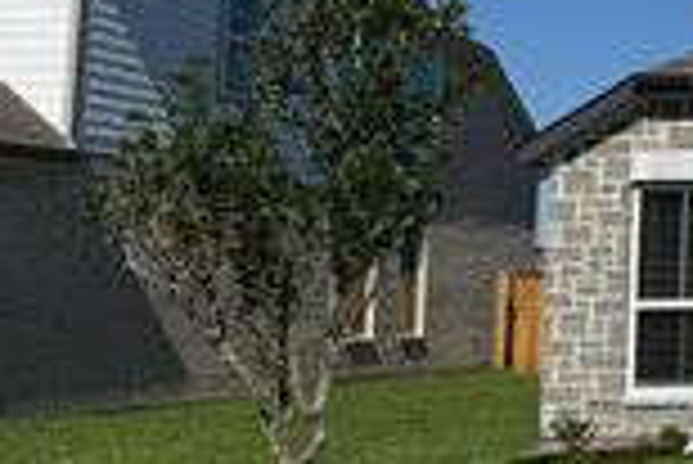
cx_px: 1089
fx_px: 1561
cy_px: 92
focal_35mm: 81
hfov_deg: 20.7
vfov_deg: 16.8
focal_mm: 6.76
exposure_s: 1/11905
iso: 80
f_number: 1.78
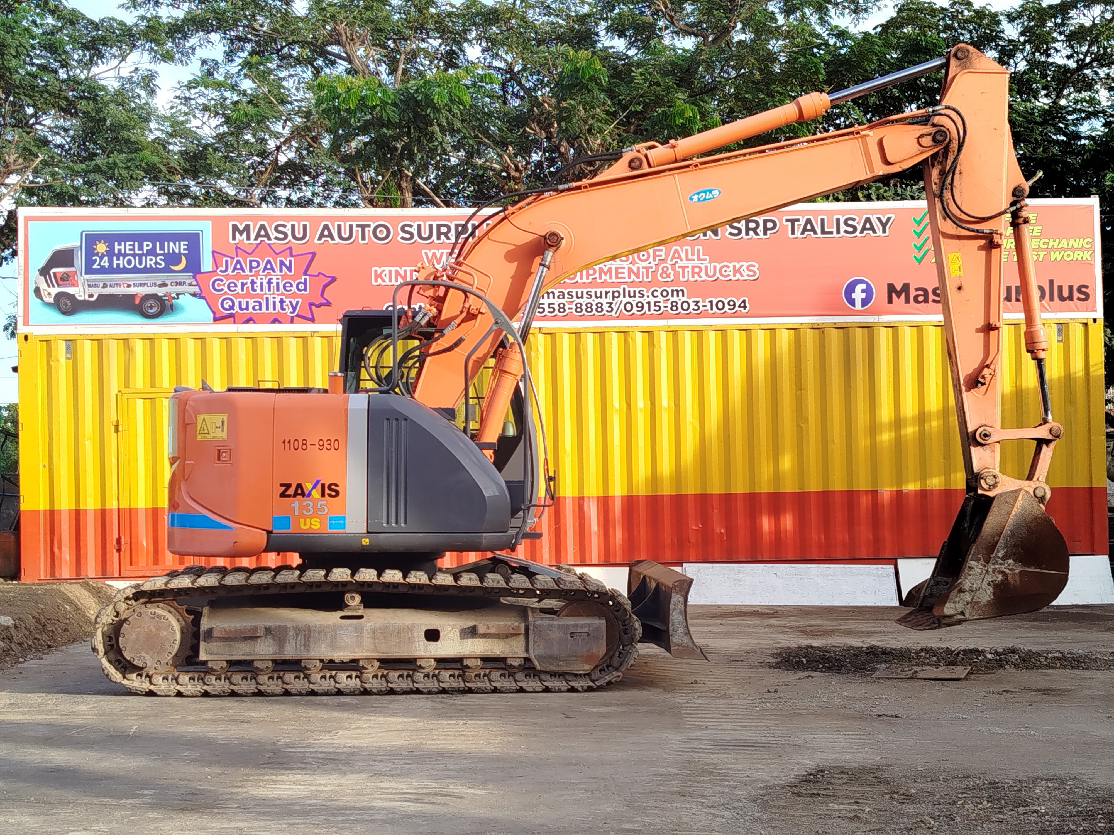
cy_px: 418
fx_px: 1706
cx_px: 557
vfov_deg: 27.5
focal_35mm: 53
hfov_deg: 36.2
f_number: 1.7
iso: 50
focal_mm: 5.31
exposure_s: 1/184
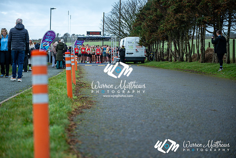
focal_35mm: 70
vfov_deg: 19.5
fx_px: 459
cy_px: 79
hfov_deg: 28.8
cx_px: 118
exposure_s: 1/1250
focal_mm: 70
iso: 280
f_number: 2.8
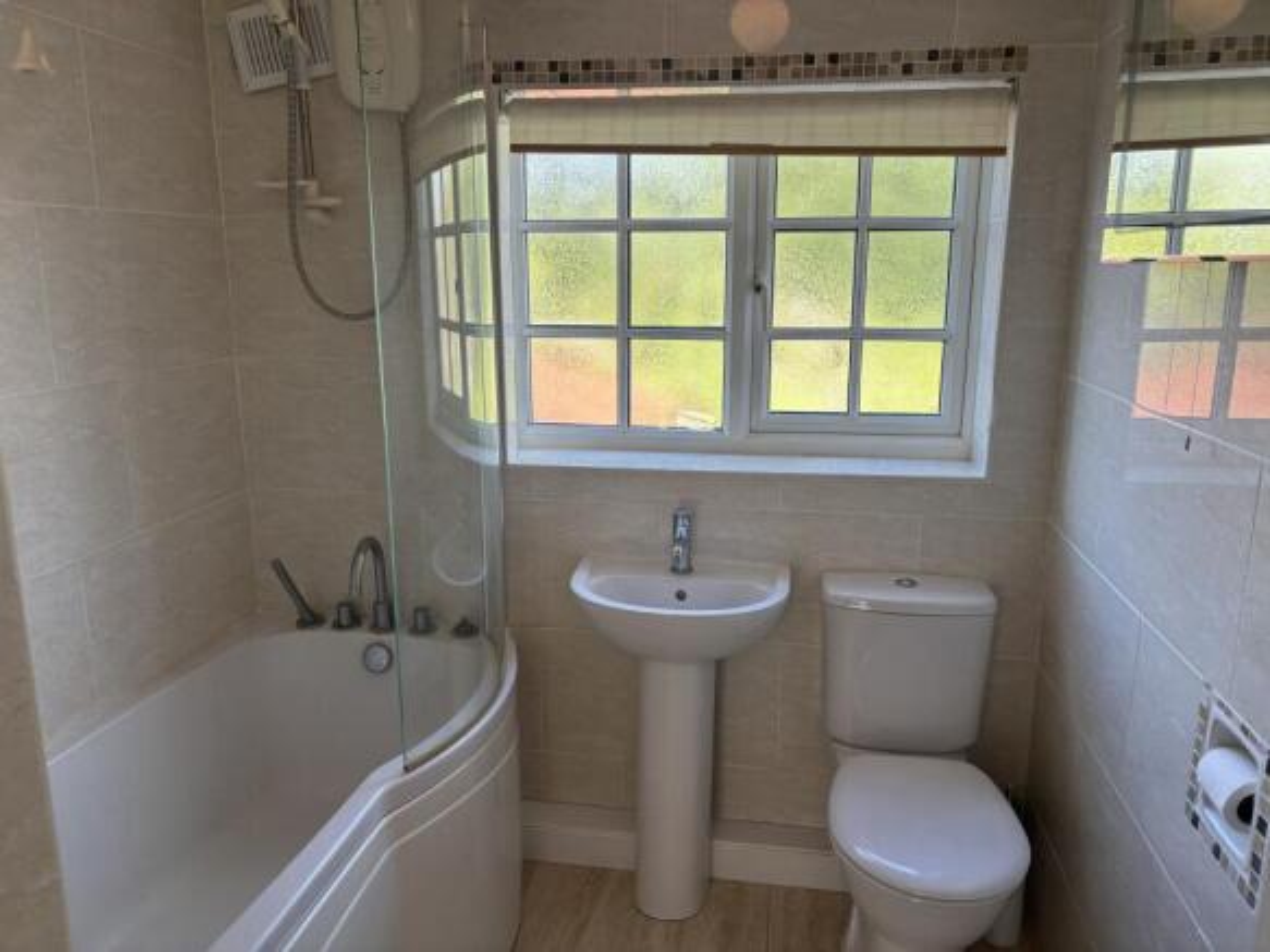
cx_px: 635
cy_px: 476
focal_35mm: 26
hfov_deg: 67.3
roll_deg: -0.4
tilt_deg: -12.5
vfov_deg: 53.0
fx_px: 954
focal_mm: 5.96
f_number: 1.6
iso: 40
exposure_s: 1/100
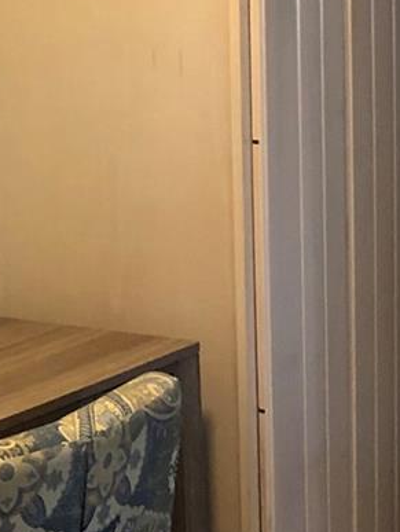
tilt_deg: -10.6
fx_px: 1707
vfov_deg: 17.7
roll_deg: +2.4
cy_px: 286
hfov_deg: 12.5
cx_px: -264
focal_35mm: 111
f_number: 1.8
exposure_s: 1/7
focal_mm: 3.99
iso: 100
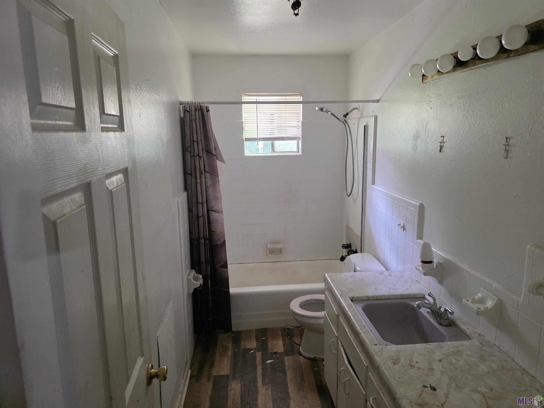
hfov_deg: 73.9
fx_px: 361
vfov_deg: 58.9
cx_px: 272
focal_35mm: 23
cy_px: 204
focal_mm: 6.3
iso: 1000
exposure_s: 1/120
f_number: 1.7
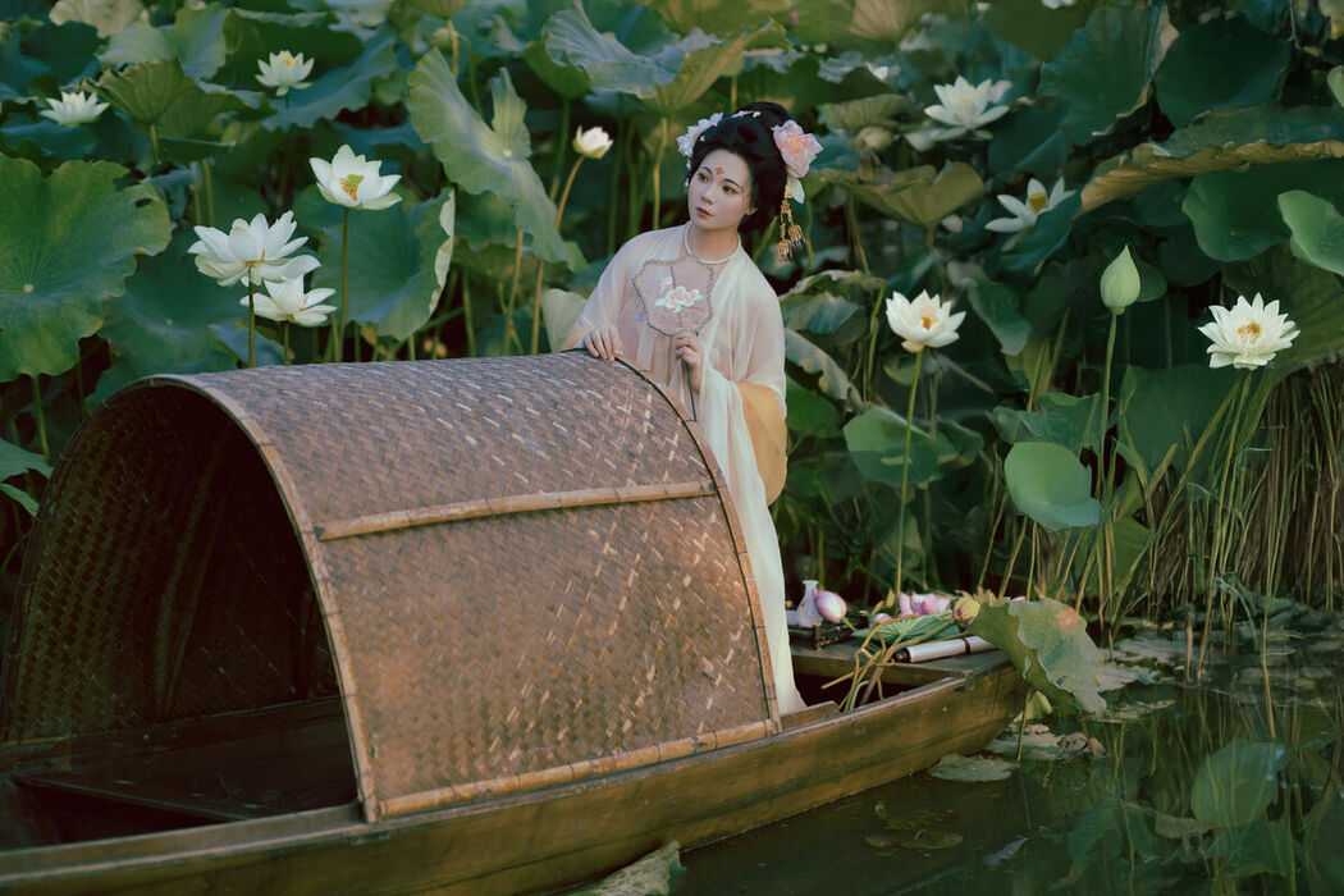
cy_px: 448
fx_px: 3173
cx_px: 672
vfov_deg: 16.1
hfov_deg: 23.9
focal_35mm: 85
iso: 100
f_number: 1.6
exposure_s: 1/2000
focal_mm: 85
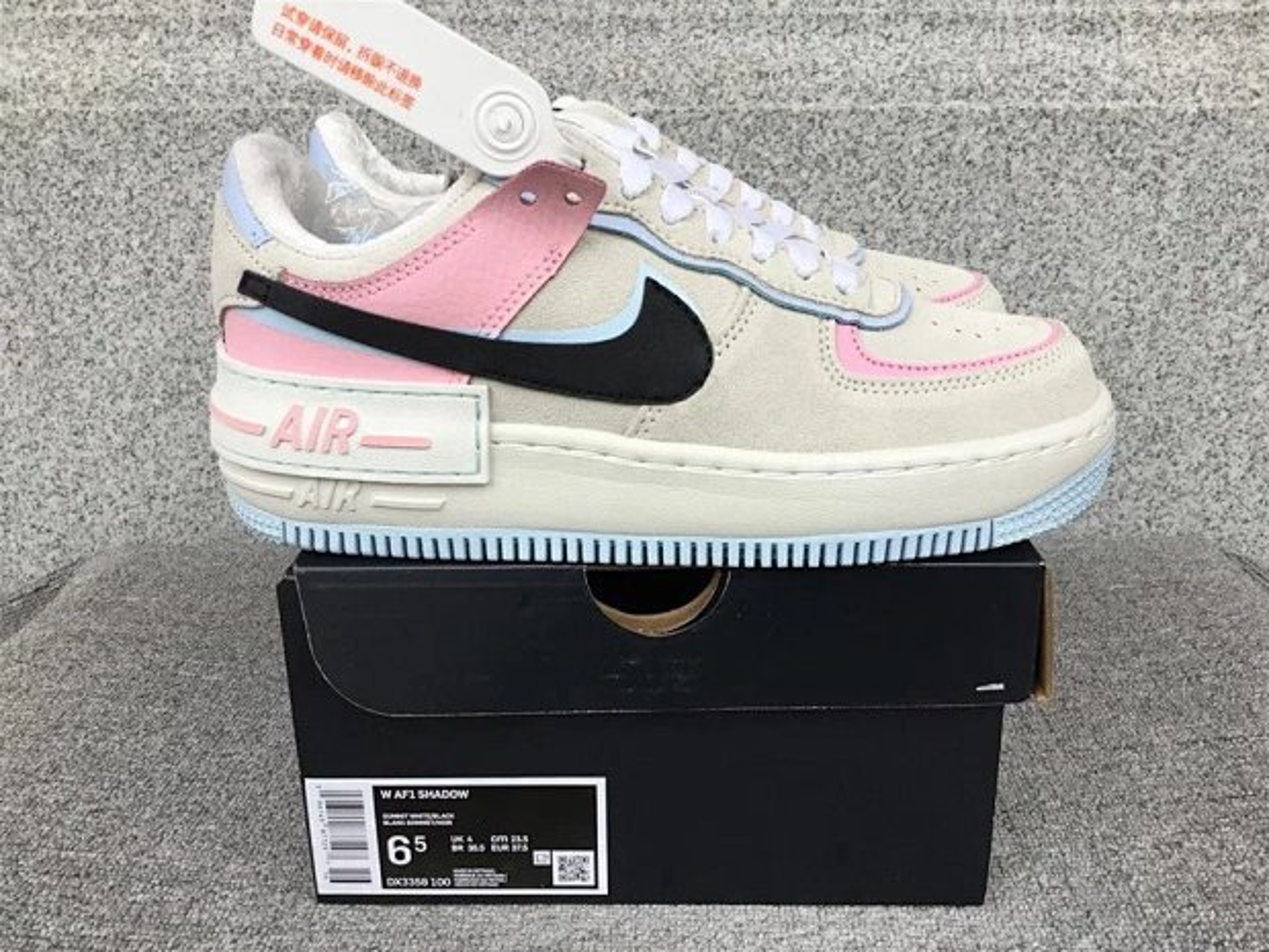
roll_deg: +0.4
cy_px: 489
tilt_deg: -18.3
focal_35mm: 32
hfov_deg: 56.8
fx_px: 1173
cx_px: 653
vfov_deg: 44.2
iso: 25
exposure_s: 1/145
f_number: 2.4
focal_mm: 3.3
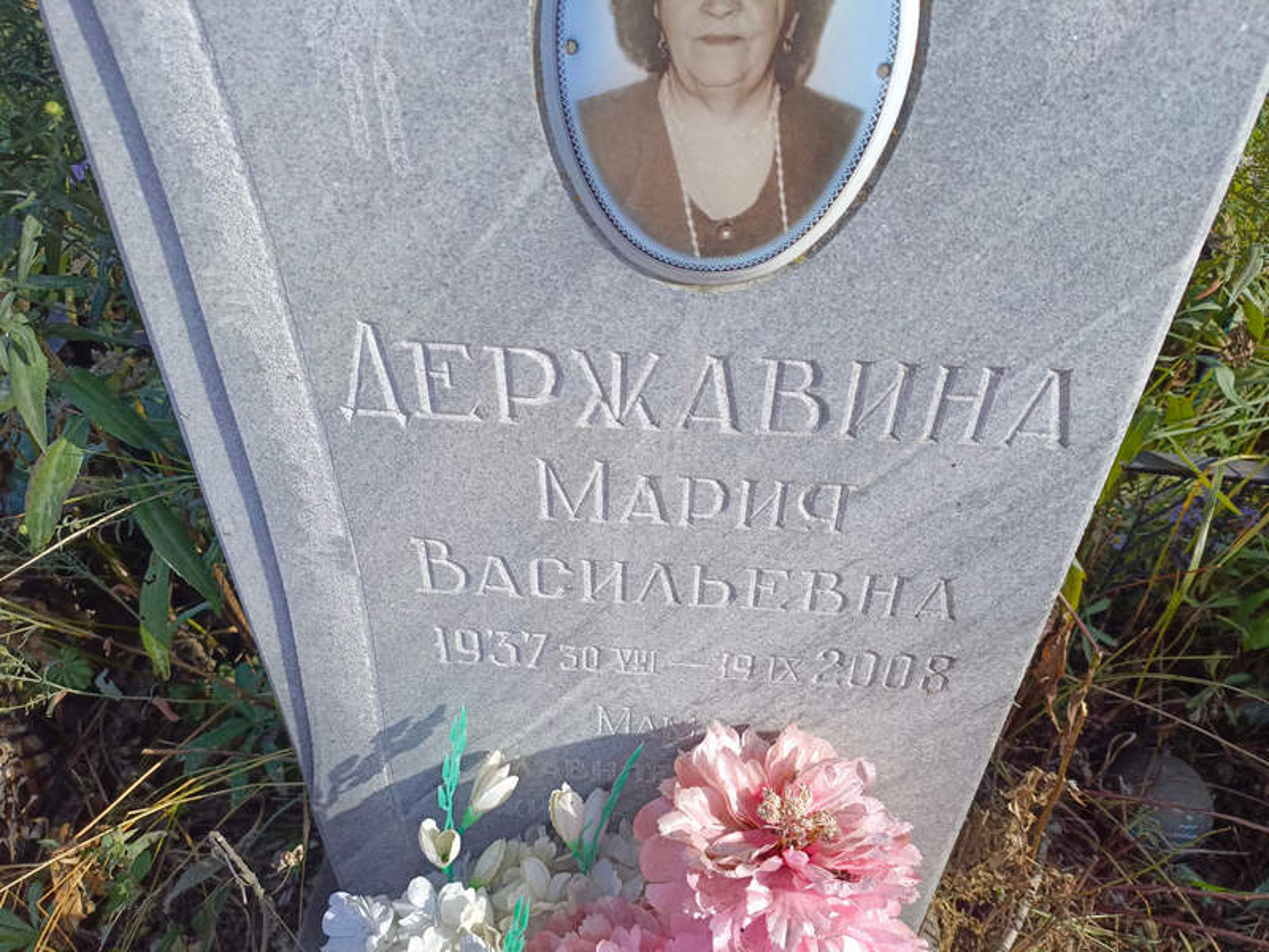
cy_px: 476
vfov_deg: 54.9
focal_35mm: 25
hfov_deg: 69.4
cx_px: 634
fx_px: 916
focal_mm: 4.76
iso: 116
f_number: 1.69
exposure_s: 1/809
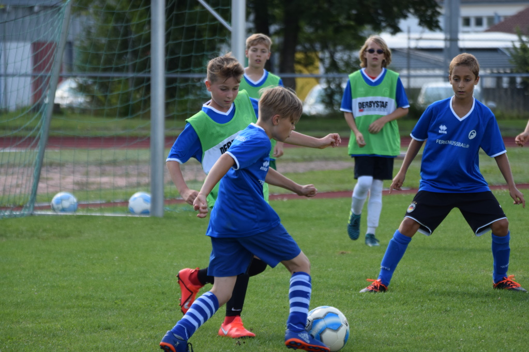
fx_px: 3526
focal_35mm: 240
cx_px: 264
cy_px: 176
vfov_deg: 5.7
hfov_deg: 8.6
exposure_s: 1/1000
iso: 500
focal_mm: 160
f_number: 4.8
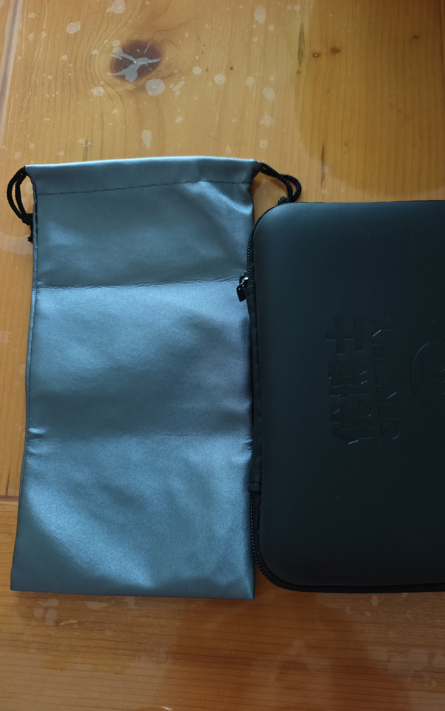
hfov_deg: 49.0
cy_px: 352
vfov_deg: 72.5
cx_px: 266
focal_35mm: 25
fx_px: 485
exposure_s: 1/33.3
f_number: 1.68
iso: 1560
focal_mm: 6.45
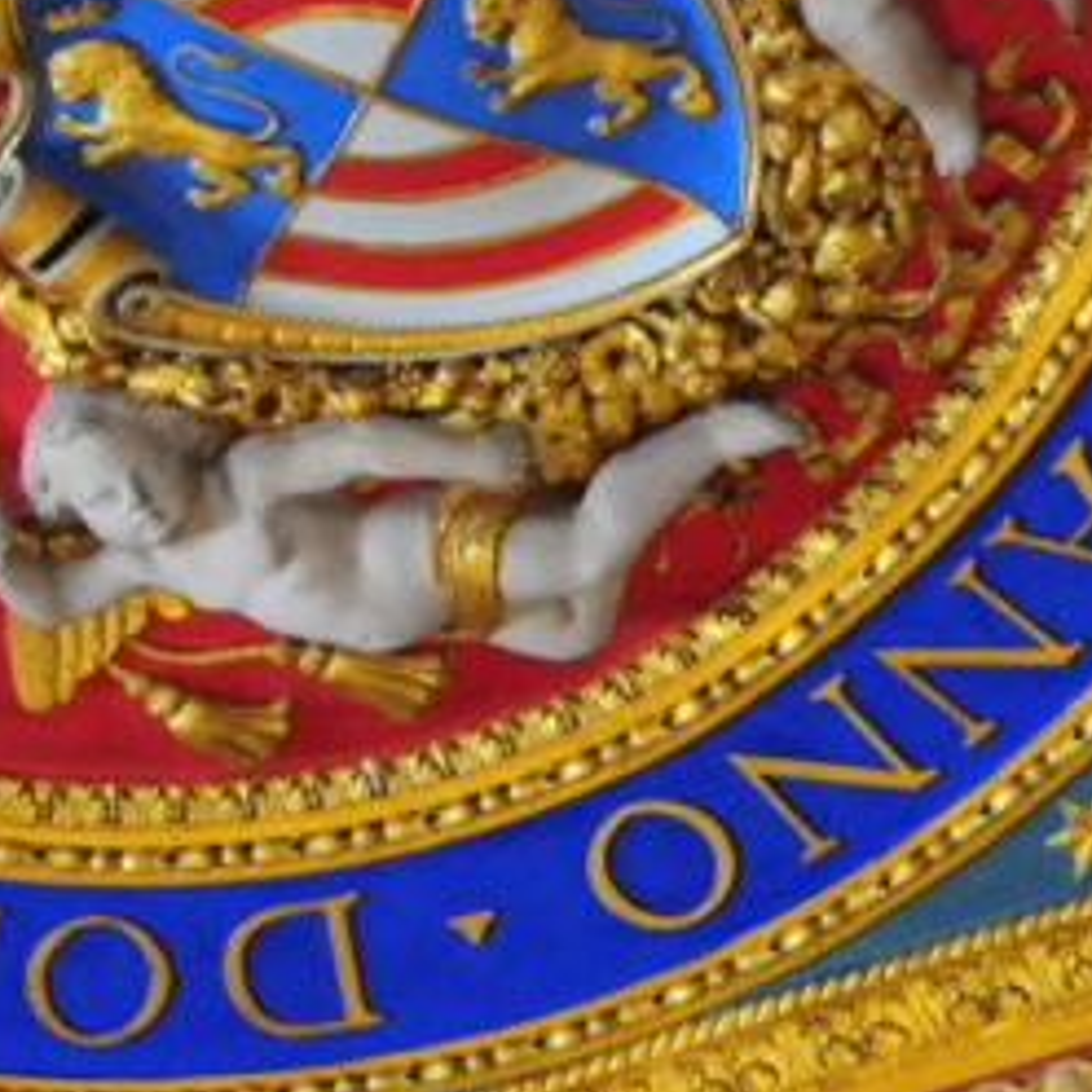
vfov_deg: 4.8
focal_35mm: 368
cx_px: 476
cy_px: -53
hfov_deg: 4.8
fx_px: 13134
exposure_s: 1/50
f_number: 4.5
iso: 2000
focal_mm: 70
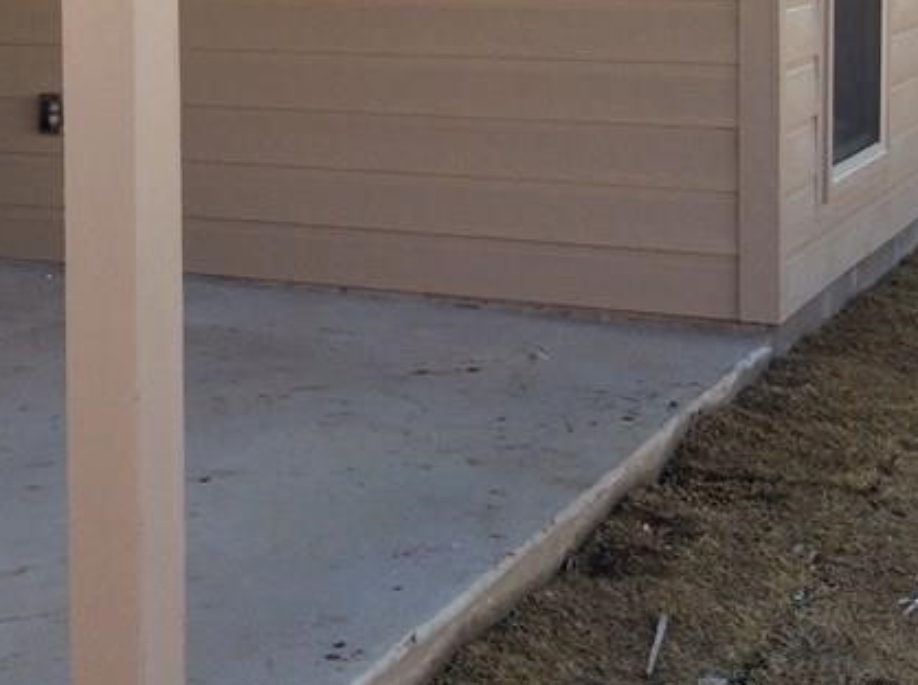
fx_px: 2144
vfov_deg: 17.8
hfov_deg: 23.9
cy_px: 26
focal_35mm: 81
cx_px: 226
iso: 32
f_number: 2.4
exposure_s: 1/314
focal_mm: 3.3
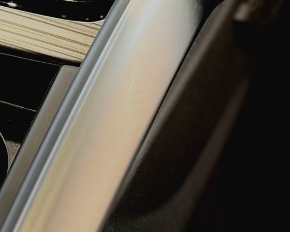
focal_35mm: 174
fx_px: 1494
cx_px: -19
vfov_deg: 8.7
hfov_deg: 11.0
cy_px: -105
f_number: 1.78
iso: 250
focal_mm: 6.76
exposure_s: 1/33
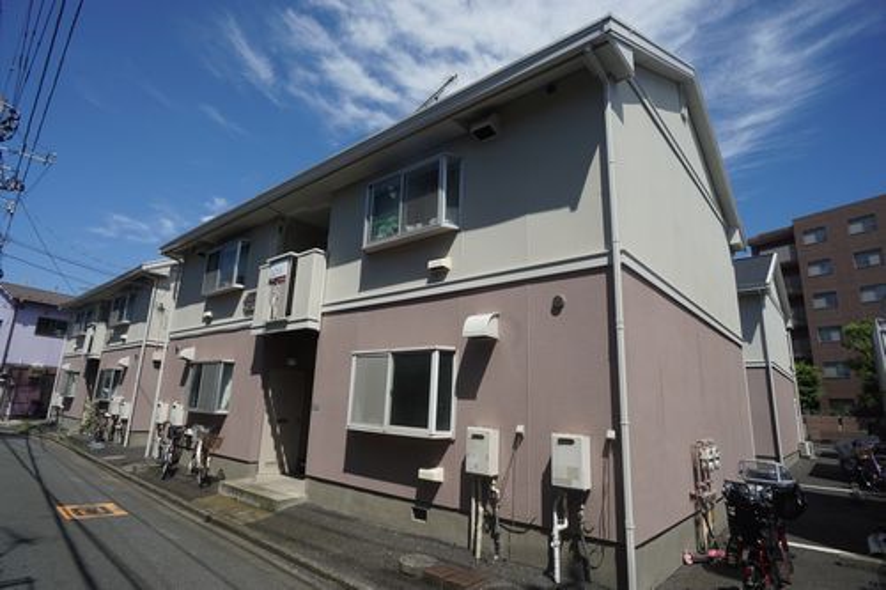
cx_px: 443
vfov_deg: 53.1
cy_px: 295
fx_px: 590
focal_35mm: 24
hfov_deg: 73.8
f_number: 11
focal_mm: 16
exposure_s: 1/200
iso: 100
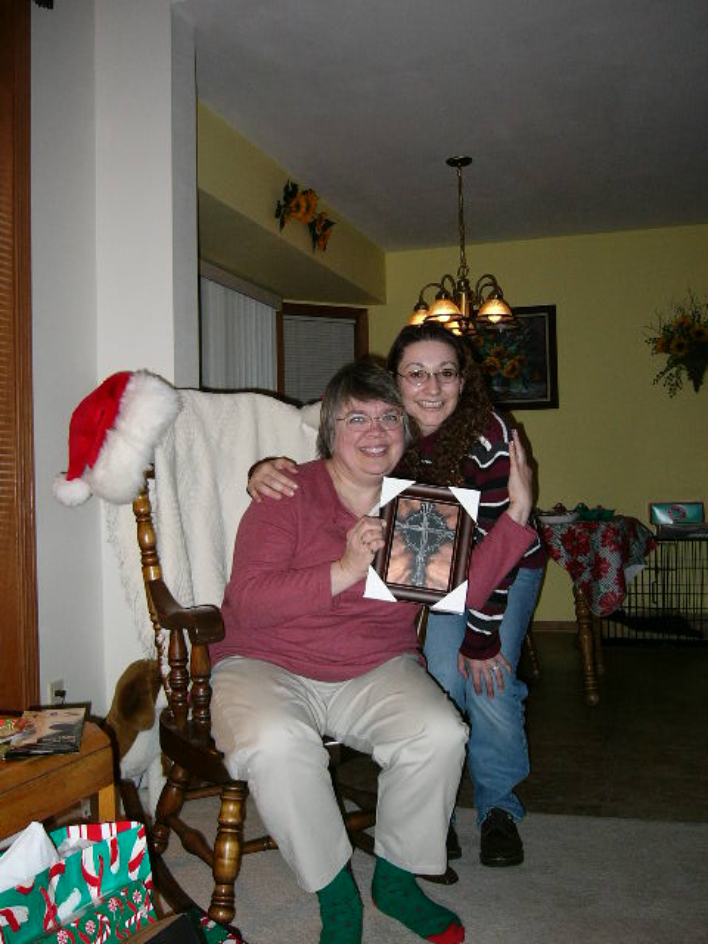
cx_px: 354
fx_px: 954
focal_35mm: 35
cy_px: 472
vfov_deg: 52.6
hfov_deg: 40.7
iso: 100
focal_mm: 5.8
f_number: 2.8
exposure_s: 1/60
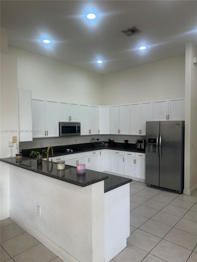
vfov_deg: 71.6
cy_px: 131
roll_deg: -0.4
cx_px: 98
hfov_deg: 56.8
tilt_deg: -1.9
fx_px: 182
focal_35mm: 24
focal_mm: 6.86
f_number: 1.78
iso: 64
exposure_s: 1/136
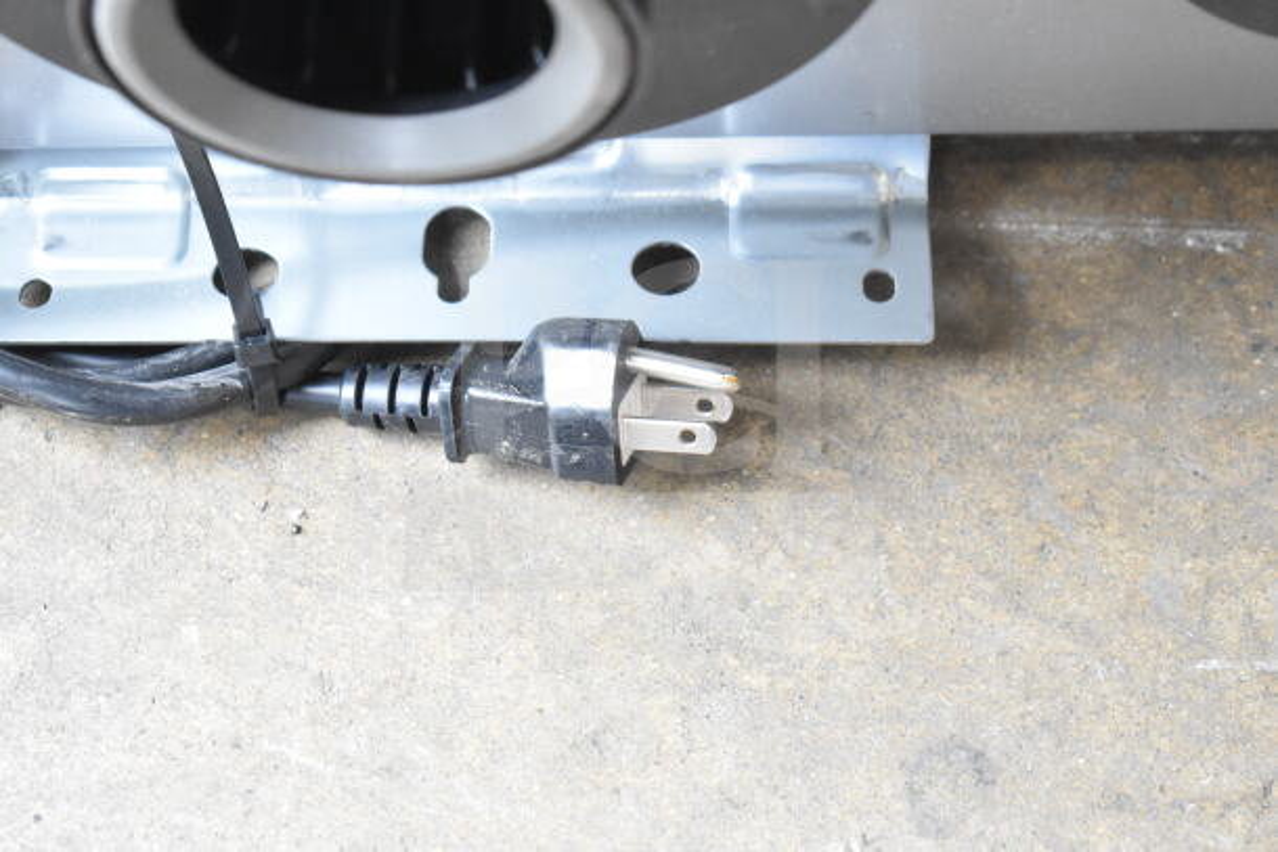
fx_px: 2929
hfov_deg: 24.6
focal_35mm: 82
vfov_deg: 16.6
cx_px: 639
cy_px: 426
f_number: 5.6
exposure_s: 1/100
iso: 2500
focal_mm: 55
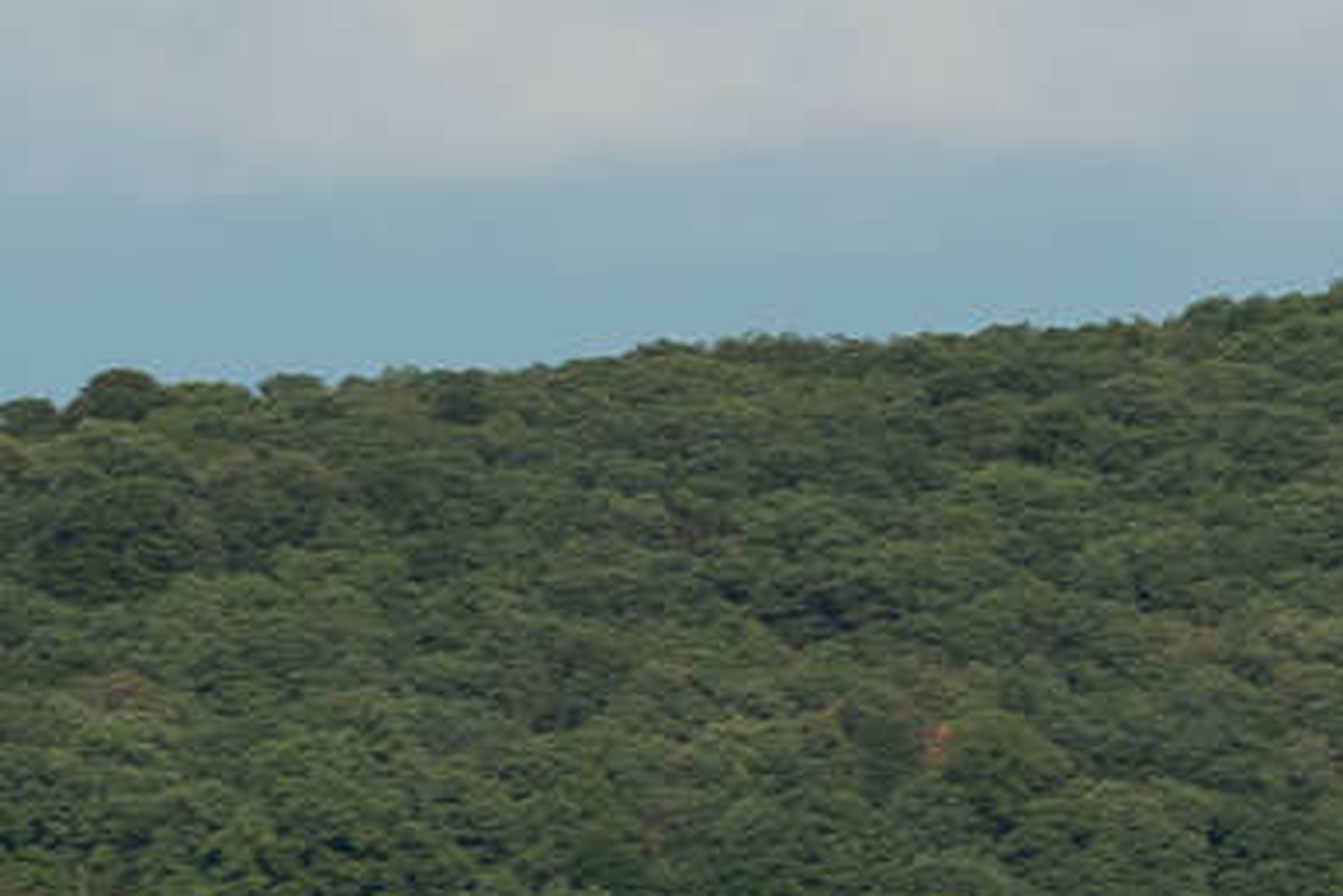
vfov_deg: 1.4
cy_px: 1887
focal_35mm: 990
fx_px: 36944
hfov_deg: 2.1
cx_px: 104
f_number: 8
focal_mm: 135
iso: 160
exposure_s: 1/640
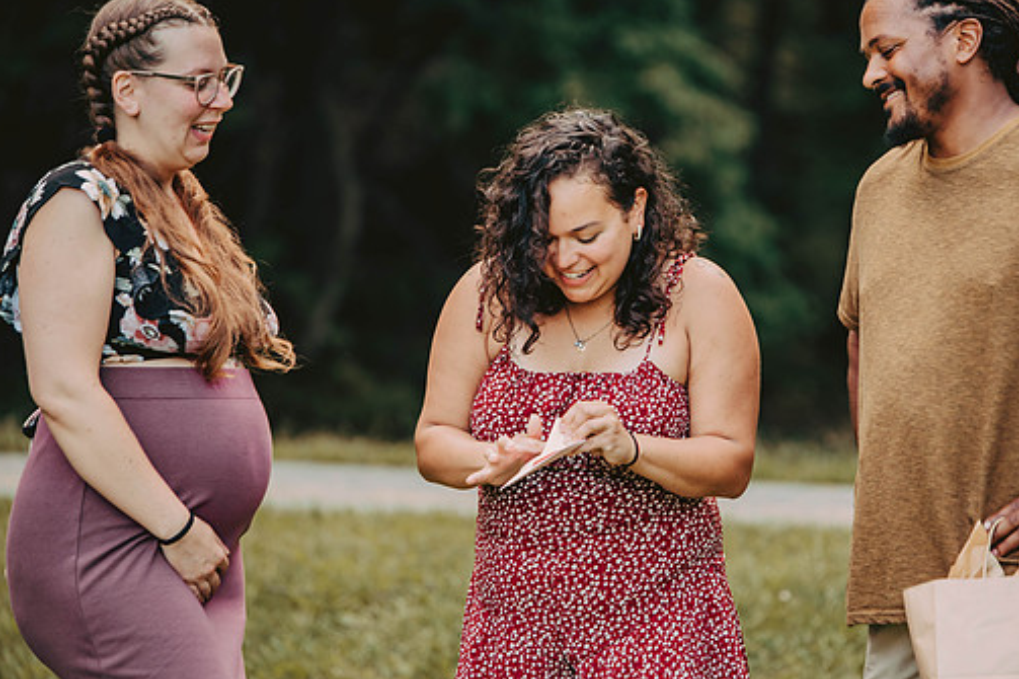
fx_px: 6366
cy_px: 329
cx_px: 575
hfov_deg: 9.2
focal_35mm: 225
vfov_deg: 6.1
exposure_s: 1/80
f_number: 3.5
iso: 250
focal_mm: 195
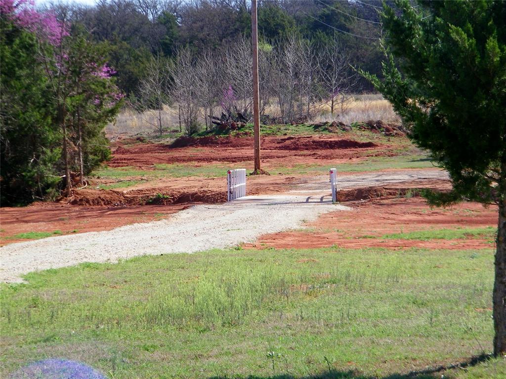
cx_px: 253
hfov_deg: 13.9
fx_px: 2076
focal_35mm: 142
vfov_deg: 10.4
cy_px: 190
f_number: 4.9
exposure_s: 1/400
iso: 80
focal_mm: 25.3
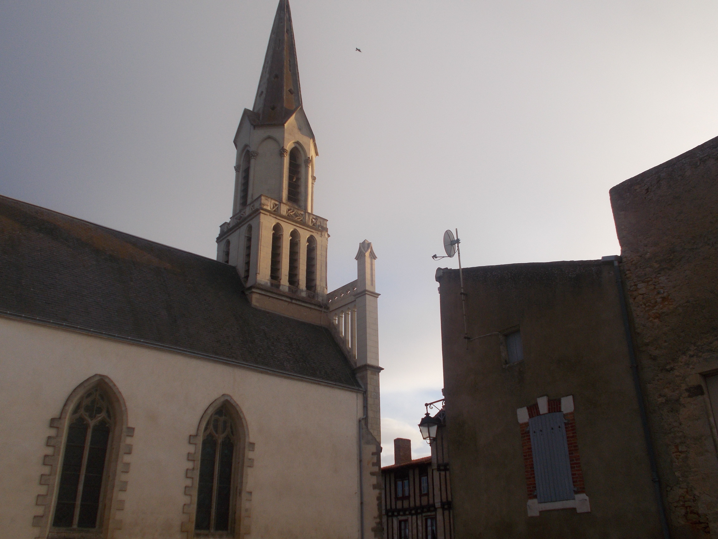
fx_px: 705
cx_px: 359
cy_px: 270
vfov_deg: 41.8
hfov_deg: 54.0
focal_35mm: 34
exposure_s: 1/400
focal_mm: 6
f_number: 3.6
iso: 80
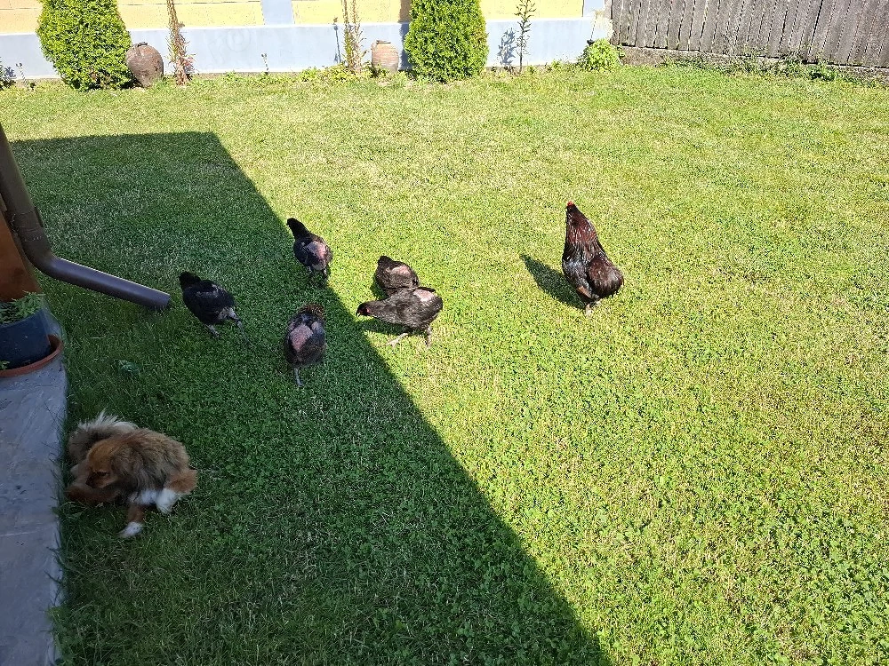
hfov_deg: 73.9
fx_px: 591
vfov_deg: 58.9
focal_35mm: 23
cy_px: 333
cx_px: 444
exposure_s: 1/1250
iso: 50
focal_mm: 5.54
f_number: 1.8
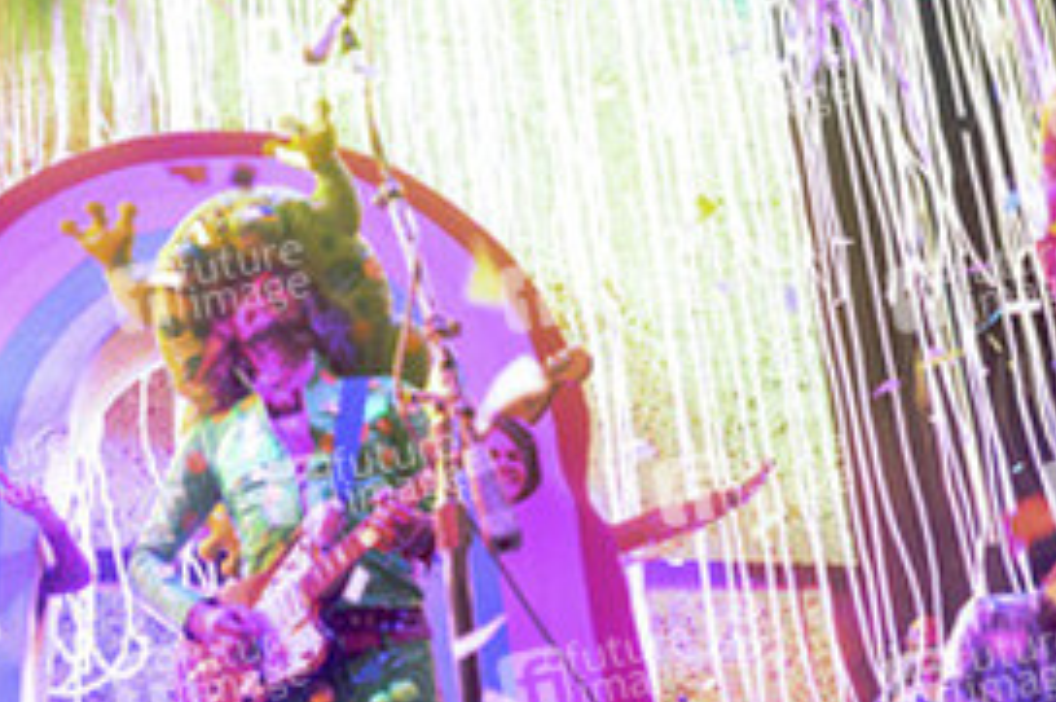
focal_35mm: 58
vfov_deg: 23.3
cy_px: 384
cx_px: 260
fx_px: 1700
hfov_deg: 33.8
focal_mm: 35
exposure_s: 1/500
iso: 6400
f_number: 2.8
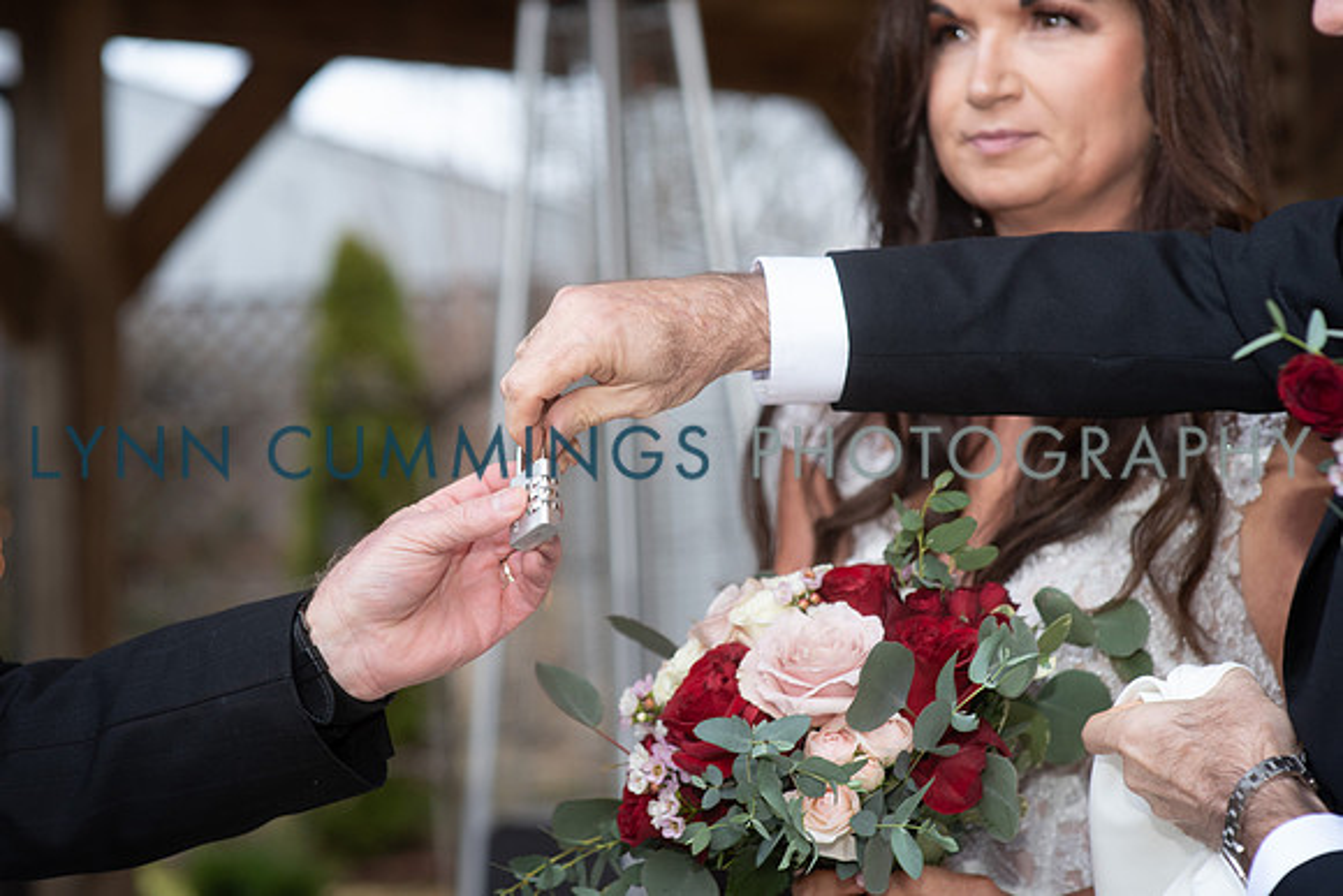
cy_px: 448
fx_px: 3172
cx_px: 672
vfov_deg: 16.1
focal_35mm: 85
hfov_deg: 23.9
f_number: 3.2
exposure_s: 1/125
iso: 640
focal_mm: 85
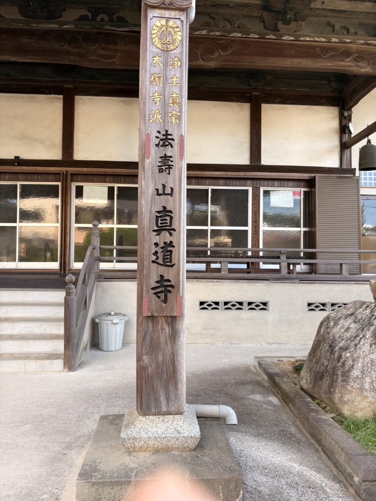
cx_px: 188
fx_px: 377
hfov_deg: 53.1
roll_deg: +2.1
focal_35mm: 26
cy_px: 250
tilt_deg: +4.2
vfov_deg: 67.3
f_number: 1.6
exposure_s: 1/289
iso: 40
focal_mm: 5.96
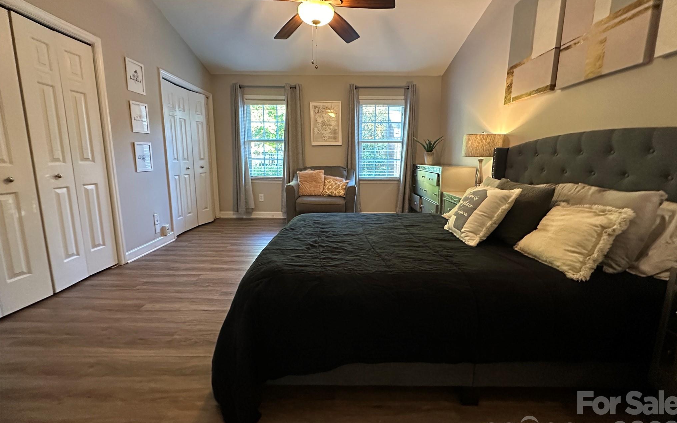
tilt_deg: -8.6
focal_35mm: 15
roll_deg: -0.4
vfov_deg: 74.7
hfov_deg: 101.5
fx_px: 277
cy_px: 200
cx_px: 342
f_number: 2.2
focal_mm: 2.22
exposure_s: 1/60
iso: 800
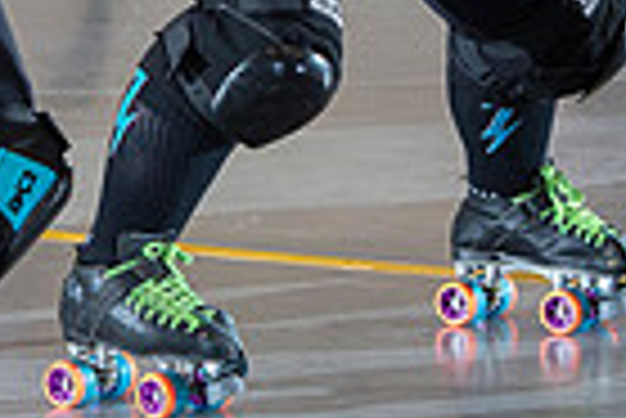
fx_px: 7259
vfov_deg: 3.3
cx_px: 203
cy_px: -191
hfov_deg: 4.9
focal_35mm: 417
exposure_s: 1/160
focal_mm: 100
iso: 640
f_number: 5.6
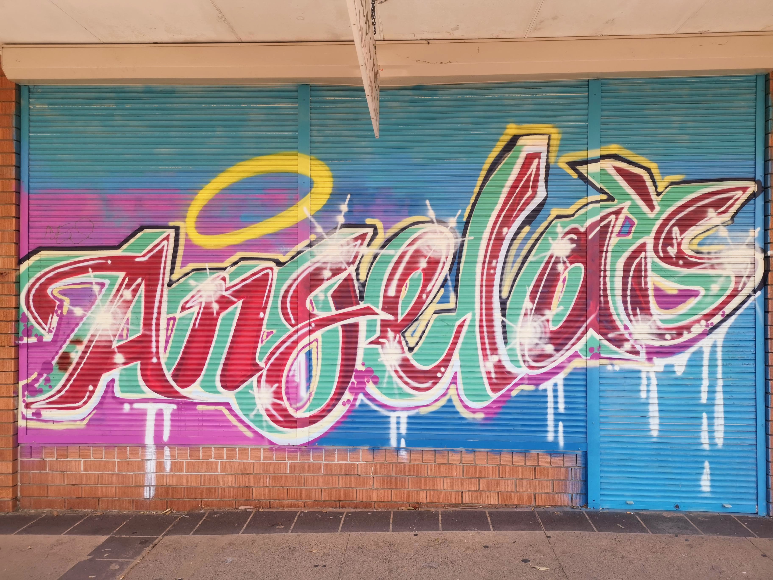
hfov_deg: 65.3
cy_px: 290
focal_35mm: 27
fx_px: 603
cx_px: 386
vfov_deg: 51.4
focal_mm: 5.58
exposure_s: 1/497
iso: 50
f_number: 1.8
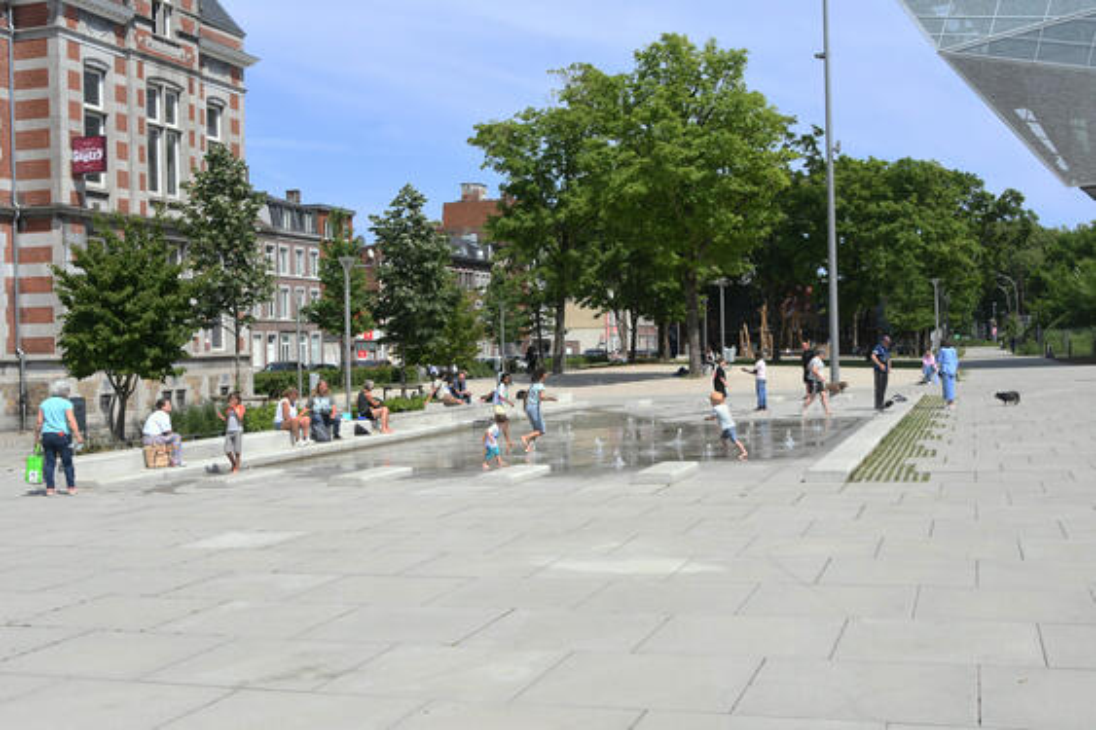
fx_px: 1187
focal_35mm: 39
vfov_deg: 34.2
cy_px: 365
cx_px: 548
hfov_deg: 49.6
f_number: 11
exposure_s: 1/500
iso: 400
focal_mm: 26
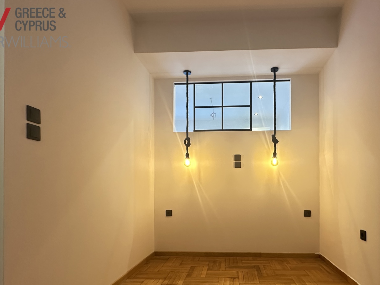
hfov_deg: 75.8
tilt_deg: +0.6
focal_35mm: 22
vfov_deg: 59.9
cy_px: 185
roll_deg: +0.4
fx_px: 241
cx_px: 223
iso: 400
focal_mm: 2.22
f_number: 2.2
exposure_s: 1/50
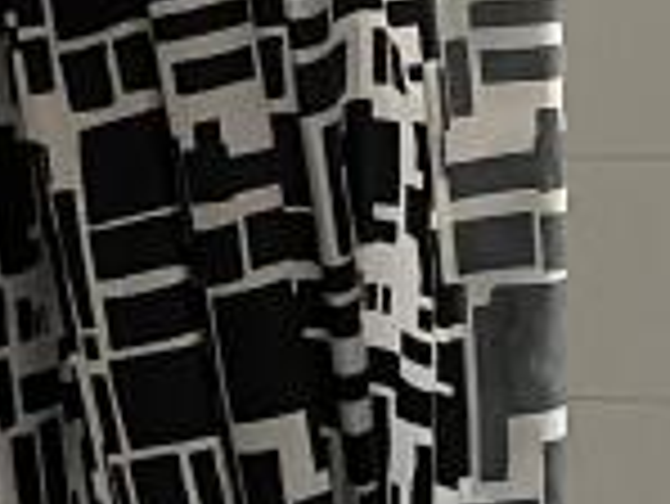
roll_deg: +1.2
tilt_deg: -18.1
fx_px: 3467
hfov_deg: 11.0
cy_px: 1282
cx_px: 207
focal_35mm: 179
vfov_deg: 7.6
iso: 125
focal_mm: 4.2
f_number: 1.6
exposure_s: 1/73
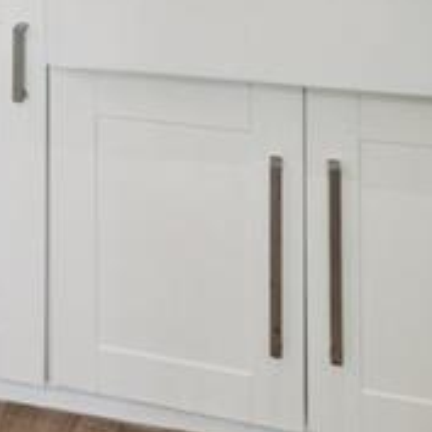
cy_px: -210
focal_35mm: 61
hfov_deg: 26.8
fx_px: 859
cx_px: 10
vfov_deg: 23.0
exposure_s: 1/30
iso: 400
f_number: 8
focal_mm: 11
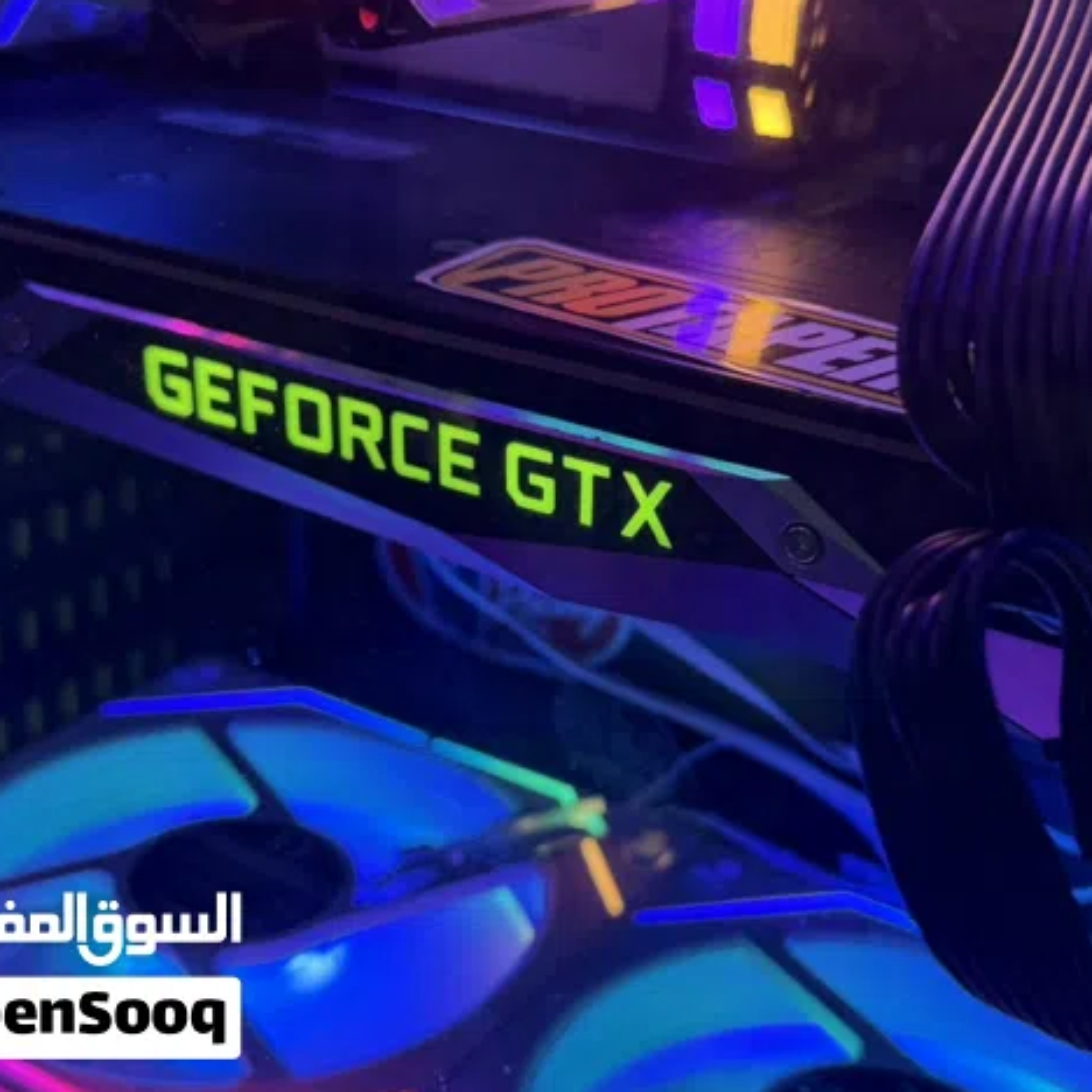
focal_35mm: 29
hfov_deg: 55.6
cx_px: 593
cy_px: 555
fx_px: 1035
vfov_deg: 55.6
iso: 320
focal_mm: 6.76
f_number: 1.78
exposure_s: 1/59
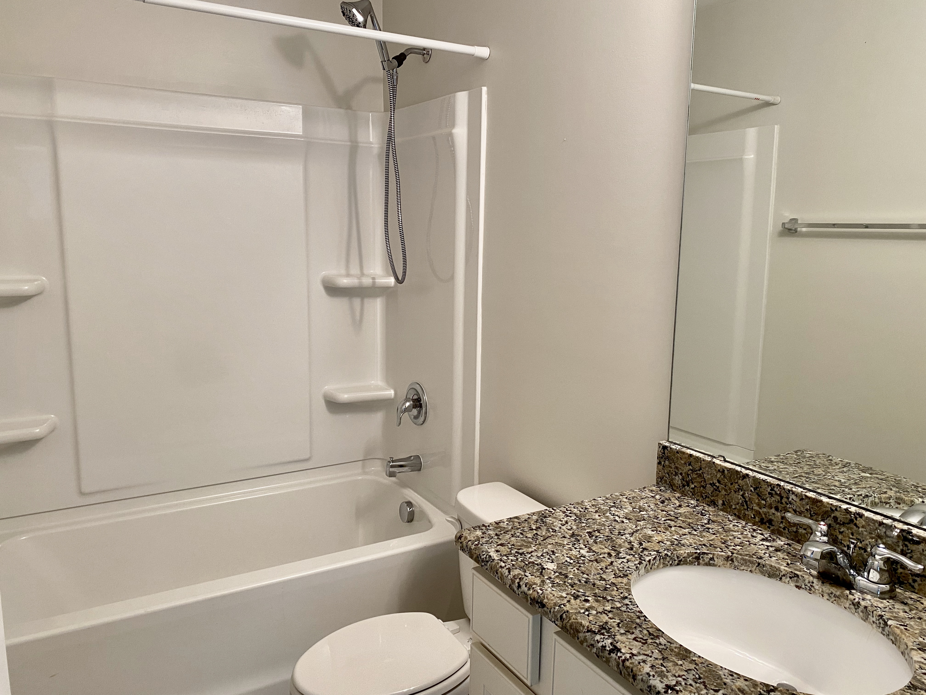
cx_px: 463
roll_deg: -0.9
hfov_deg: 67.3
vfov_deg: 53.1
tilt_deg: -9.8
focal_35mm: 26
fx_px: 696
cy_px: 348
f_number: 1.8
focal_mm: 4.25
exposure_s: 1/60
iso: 100
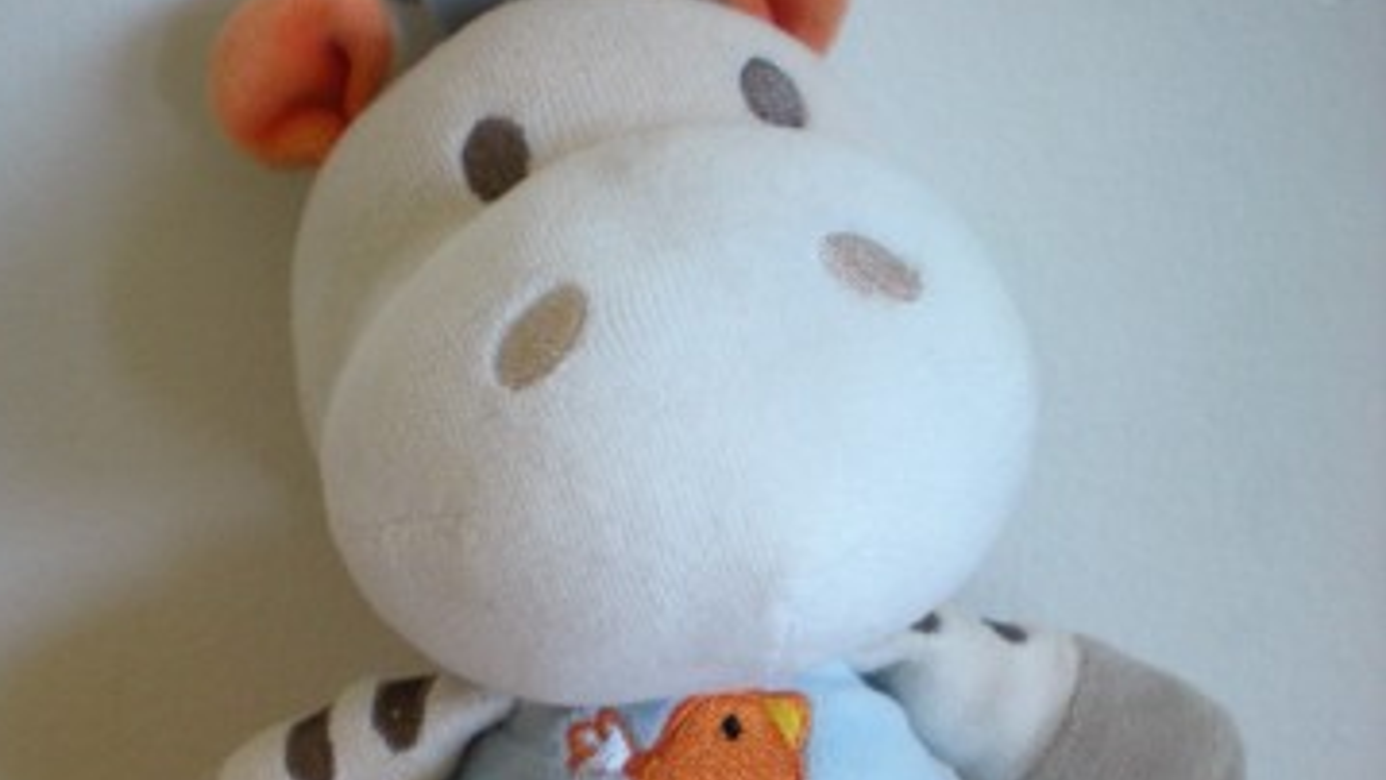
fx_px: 2205
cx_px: 637
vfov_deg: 19.3
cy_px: 834
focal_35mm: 60
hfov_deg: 34.9
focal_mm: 6.3
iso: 176
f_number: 3.1
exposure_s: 1/59.7
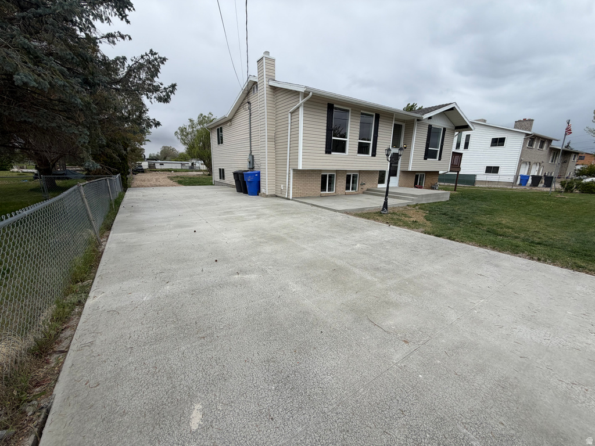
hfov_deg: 102.1
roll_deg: -2.4
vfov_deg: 85.7
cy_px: 223
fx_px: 241
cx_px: 298
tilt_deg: -14.2
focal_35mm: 14
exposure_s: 1/770
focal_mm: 2.22
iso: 32
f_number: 2.2
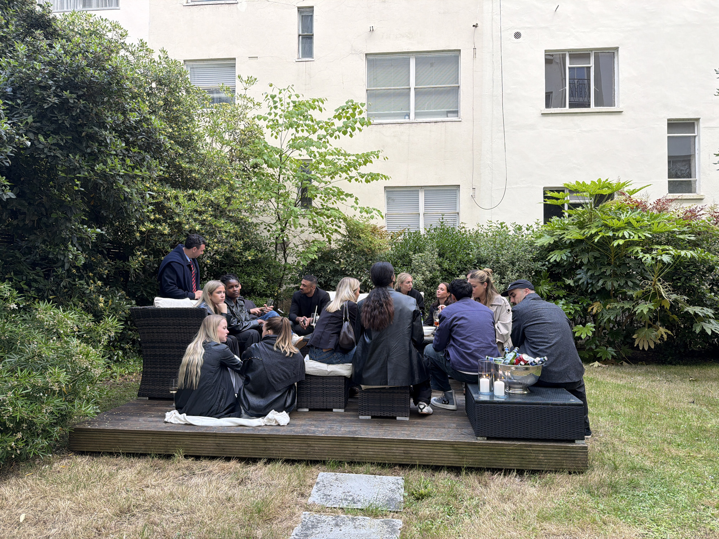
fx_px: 498
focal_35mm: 24
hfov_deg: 71.6
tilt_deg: +1.4
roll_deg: -0.5
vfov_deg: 56.8
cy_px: 270
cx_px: 360
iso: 80
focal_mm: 6.76
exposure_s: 1/121
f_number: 1.78
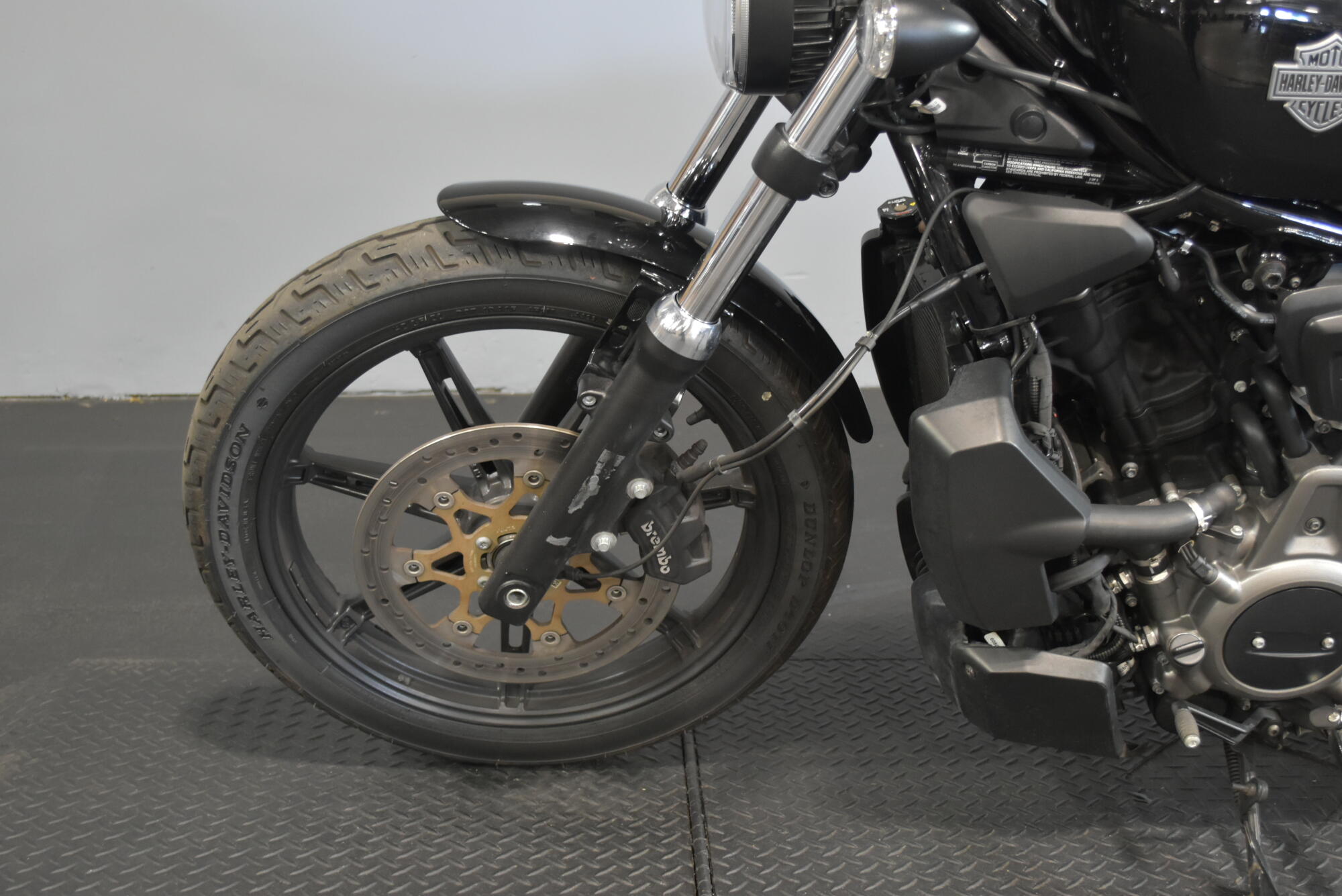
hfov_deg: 46.4
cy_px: 448
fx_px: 1566
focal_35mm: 42
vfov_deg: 31.9
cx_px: 671
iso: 1600
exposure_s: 1/15
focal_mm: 28
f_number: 4.5
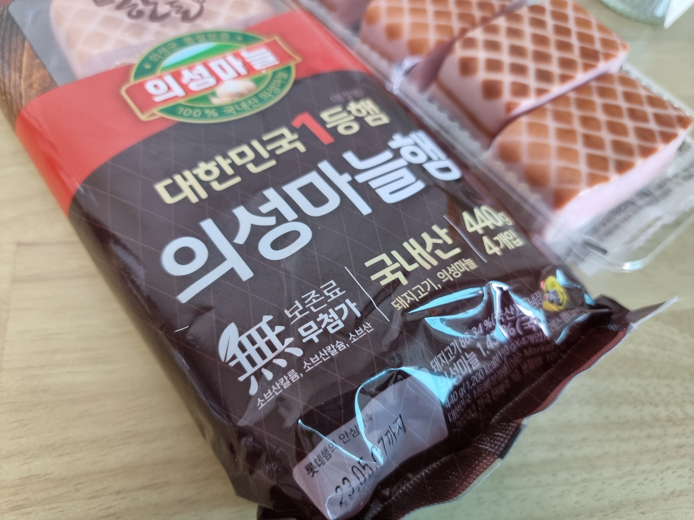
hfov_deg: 71.6
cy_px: 260
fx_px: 481
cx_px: 347
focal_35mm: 24
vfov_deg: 56.8
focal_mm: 6.7
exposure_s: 1/120
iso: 320
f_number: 1.8
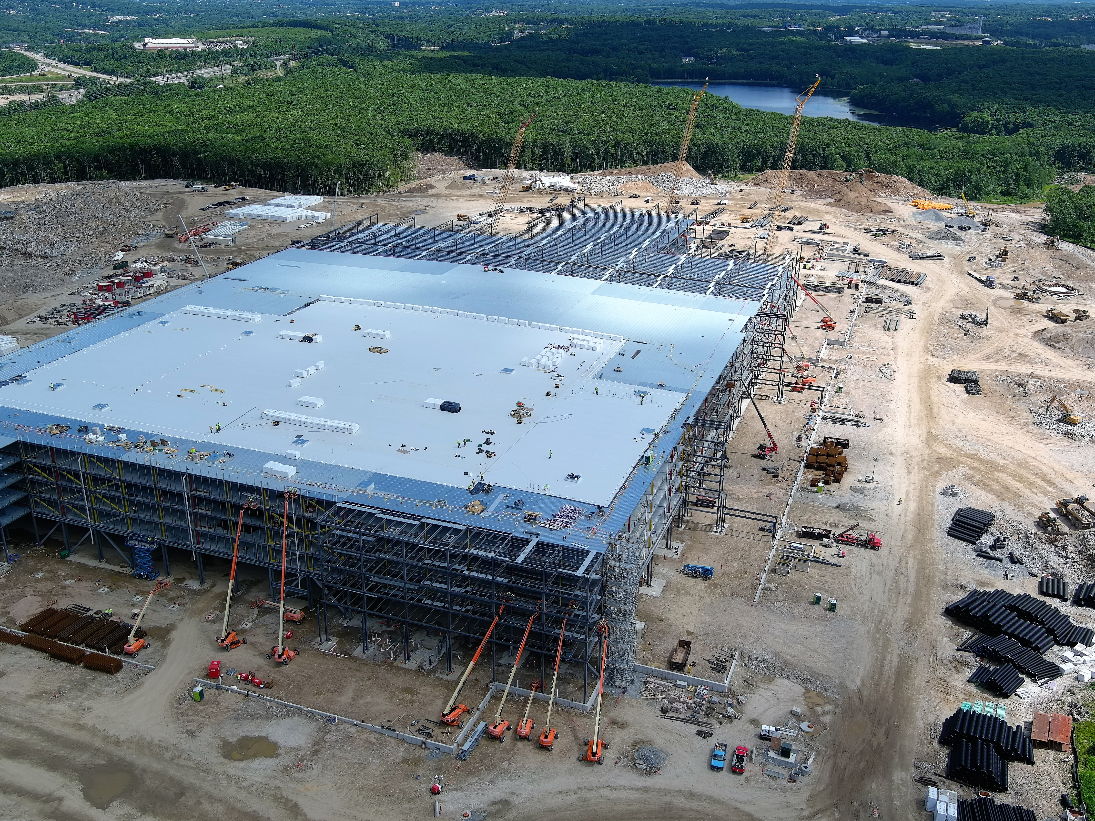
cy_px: 383
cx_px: 570
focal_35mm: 34
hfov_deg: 53.9
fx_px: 1076
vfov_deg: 41.8
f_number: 2.8
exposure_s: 1/1600
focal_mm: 10.57
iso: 100
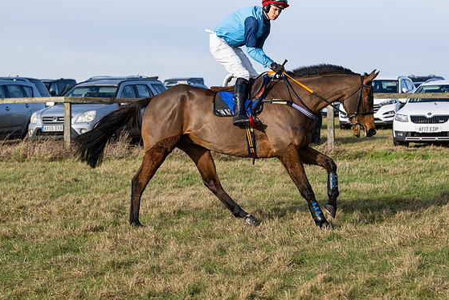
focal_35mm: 119
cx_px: 221
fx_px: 1484
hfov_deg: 17.2
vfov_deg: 11.5
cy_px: 142
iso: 400
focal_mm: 92
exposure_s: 1/2500
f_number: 5
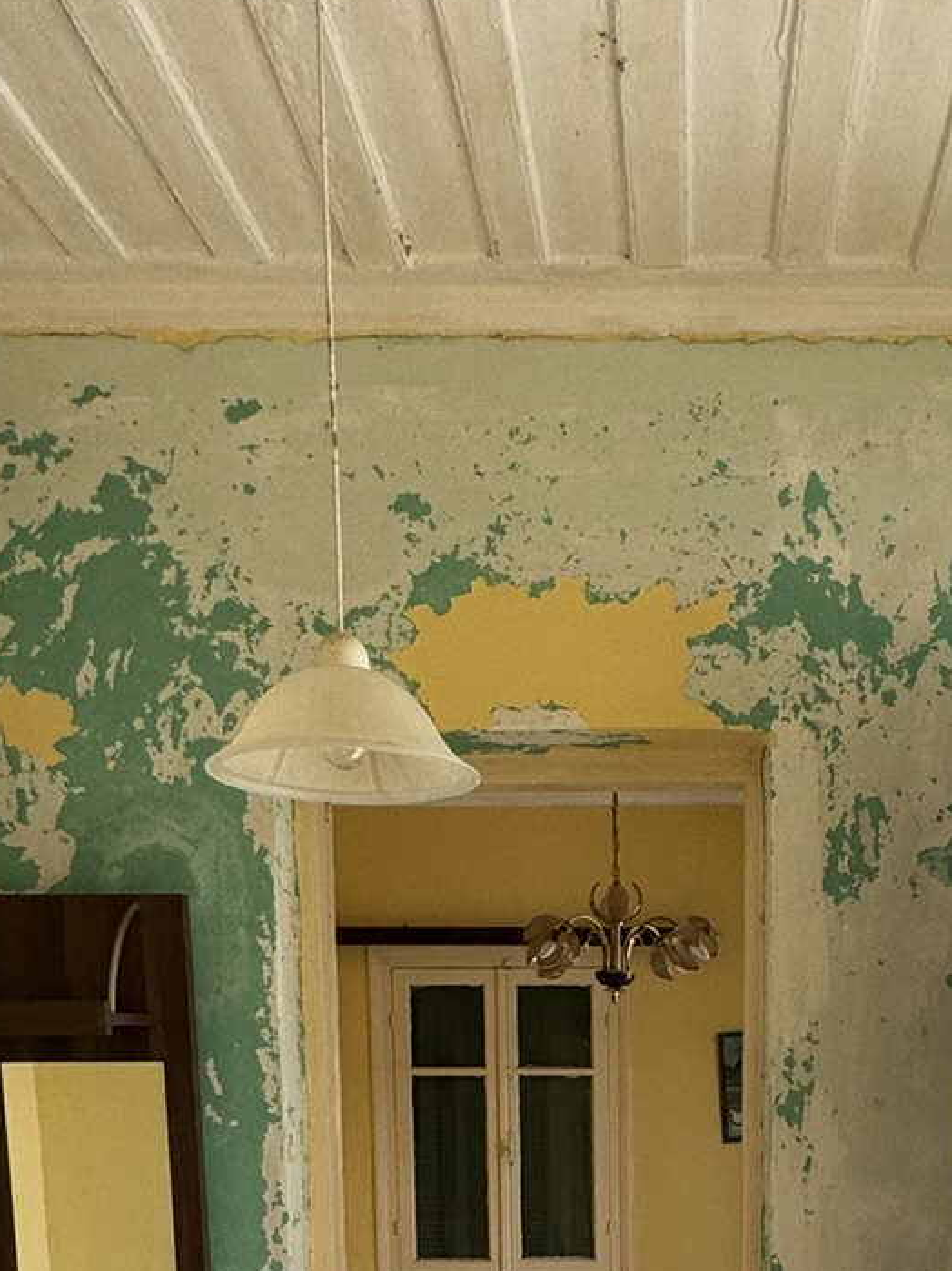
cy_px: 1340
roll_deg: +0.0
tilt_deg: -7.6
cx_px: 678
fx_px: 1504
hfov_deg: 34.6
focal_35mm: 41
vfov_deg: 39.1
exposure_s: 1/99
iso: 80
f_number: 2.2
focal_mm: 2.22
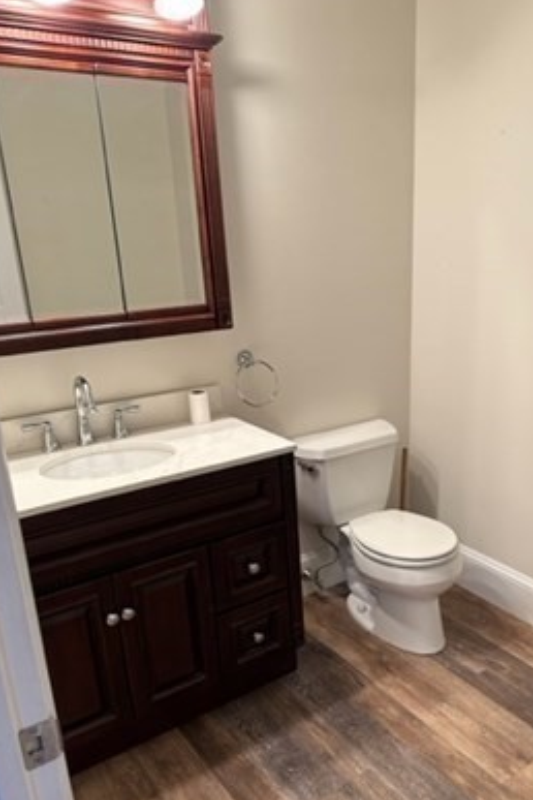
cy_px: 488
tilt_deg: -20.4
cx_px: 362
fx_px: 688
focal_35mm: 31
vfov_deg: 59.7
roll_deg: +0.9
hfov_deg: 41.7
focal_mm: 6.86
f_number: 1.78
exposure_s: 1/60
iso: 125
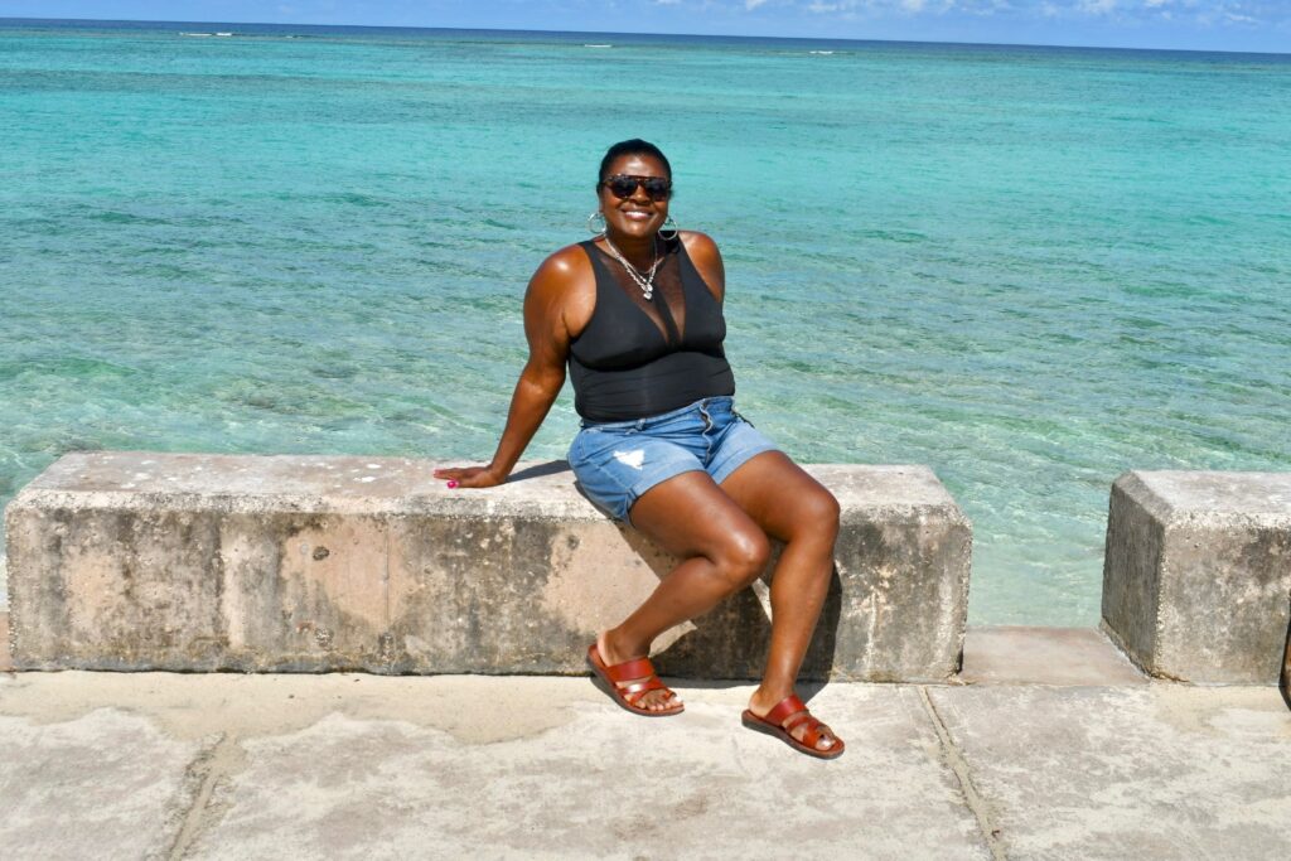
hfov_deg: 42.7
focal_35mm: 46
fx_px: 1650
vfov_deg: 29.3
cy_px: 430
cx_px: 646
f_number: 10
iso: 100
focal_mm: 31
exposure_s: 1/400
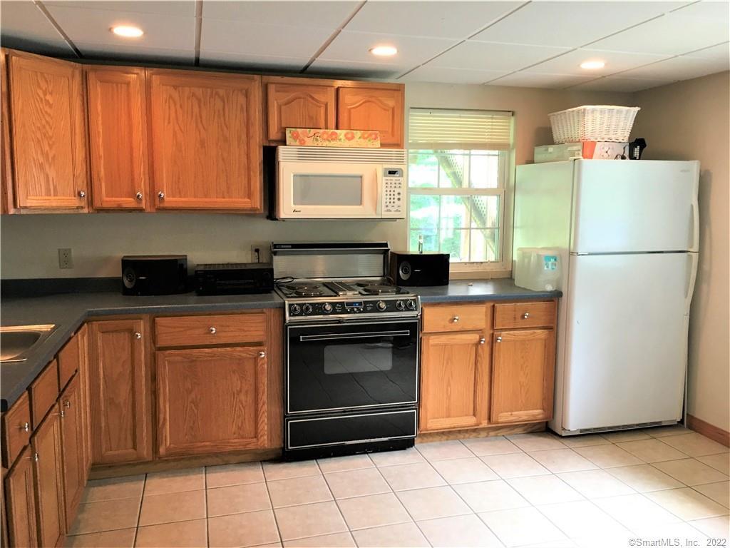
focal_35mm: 29
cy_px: 274
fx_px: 612
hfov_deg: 61.7
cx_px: 365
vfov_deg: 48.2
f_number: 2.2
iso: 80
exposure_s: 1/30
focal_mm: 4.15
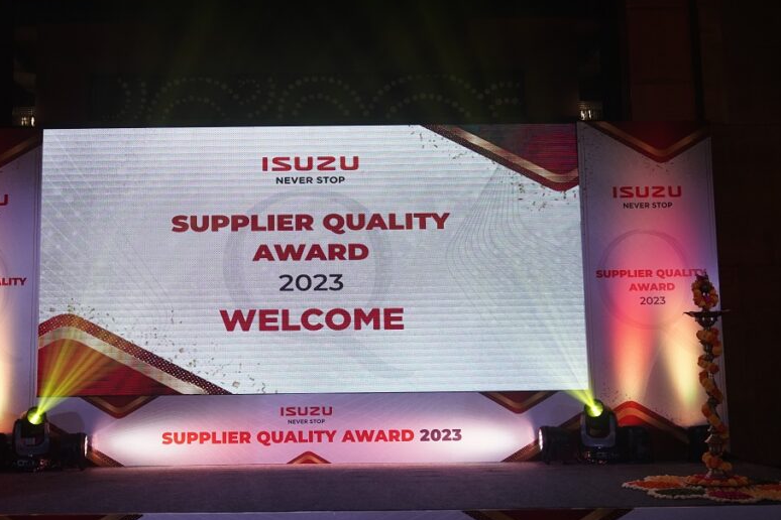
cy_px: 255
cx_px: 303
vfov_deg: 32.6
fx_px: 889
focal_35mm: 41
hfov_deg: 47.1
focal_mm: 31
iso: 1600
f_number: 2.8
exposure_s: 1/1000
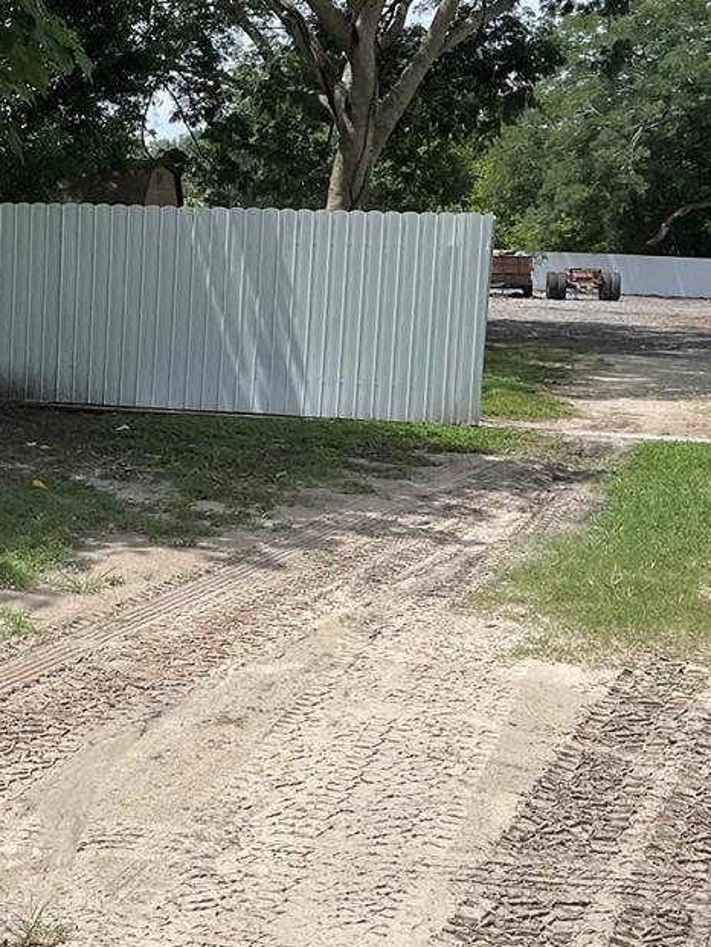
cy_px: 387
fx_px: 1533
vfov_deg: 34.3
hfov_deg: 25.8
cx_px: 188
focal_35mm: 56
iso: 16
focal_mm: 3
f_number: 1.8
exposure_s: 1/2058
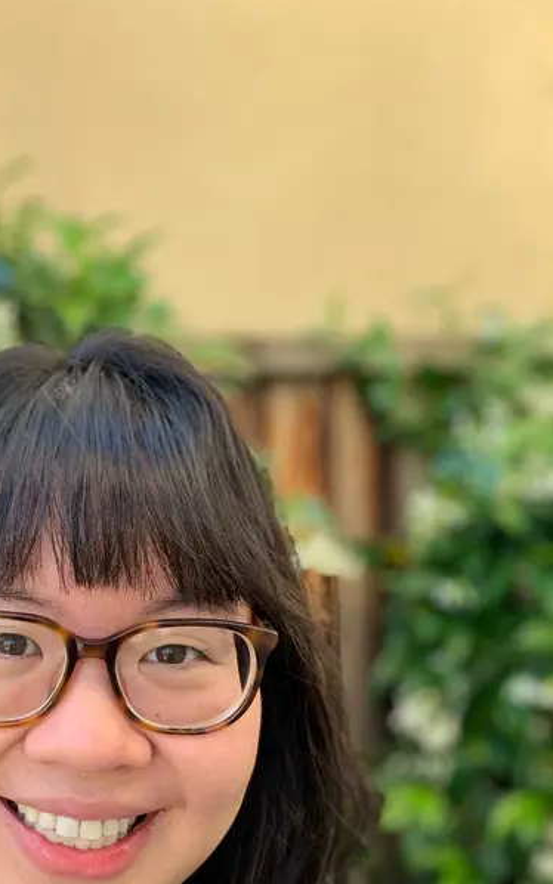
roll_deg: +1.8
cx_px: 37
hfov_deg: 28.5
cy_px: 604
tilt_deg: -6.8
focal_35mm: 43
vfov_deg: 45.4
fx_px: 1036
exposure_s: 1/121
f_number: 1.8
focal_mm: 4.25
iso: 32
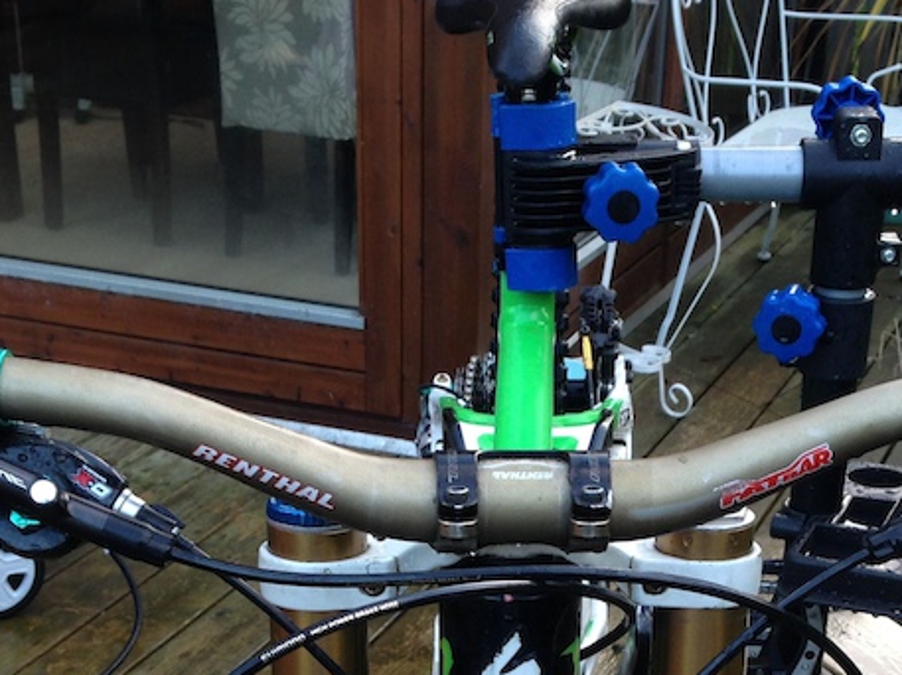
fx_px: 1927
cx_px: 535
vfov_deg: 19.1
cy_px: 728
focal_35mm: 74
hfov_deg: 26.3
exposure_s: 1/30
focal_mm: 4.12
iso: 50
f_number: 2.4
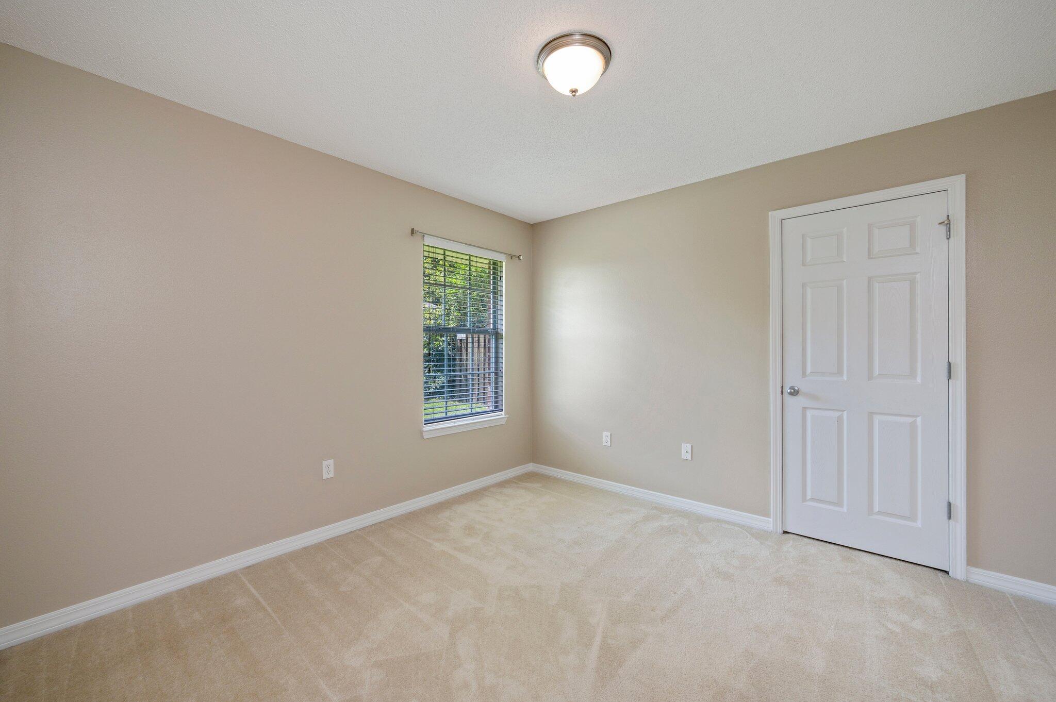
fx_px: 410
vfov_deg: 81.1
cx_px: 528
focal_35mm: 14
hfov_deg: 104.3
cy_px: 351
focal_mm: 14
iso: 320
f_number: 9
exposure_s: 1/20
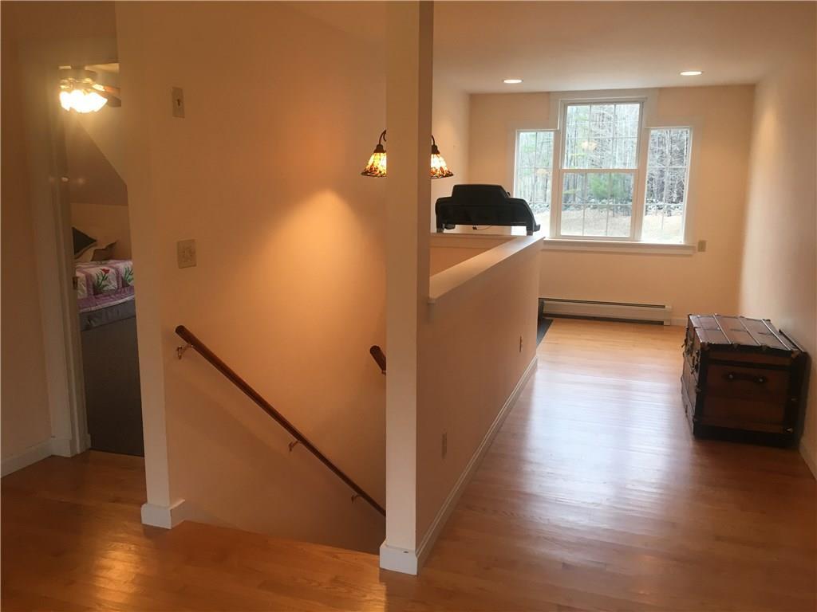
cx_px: 408
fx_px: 684
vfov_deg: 48.2
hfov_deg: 61.7
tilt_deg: -8.3
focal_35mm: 29
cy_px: 306
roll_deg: -1.1
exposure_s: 1/30
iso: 50
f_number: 2.2
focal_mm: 4.15
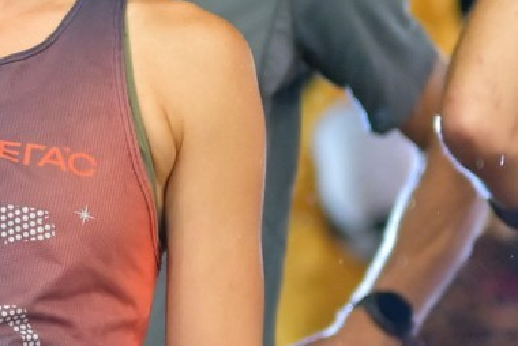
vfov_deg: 4.1
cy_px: 71
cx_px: -365
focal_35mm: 337
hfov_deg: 6.0
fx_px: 4853
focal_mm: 50
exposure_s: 1/800
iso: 1250
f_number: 1.2
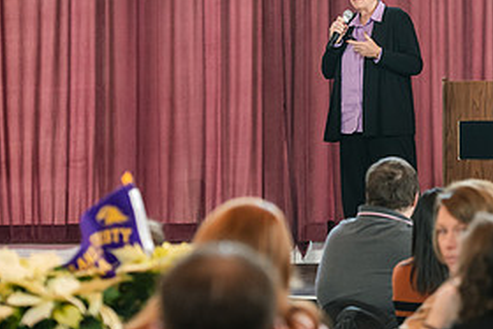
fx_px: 2699
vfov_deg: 7.0
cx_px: 460
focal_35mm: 197
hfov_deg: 10.4
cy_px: 172
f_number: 3.5
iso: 1600
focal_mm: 95
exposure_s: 1/200
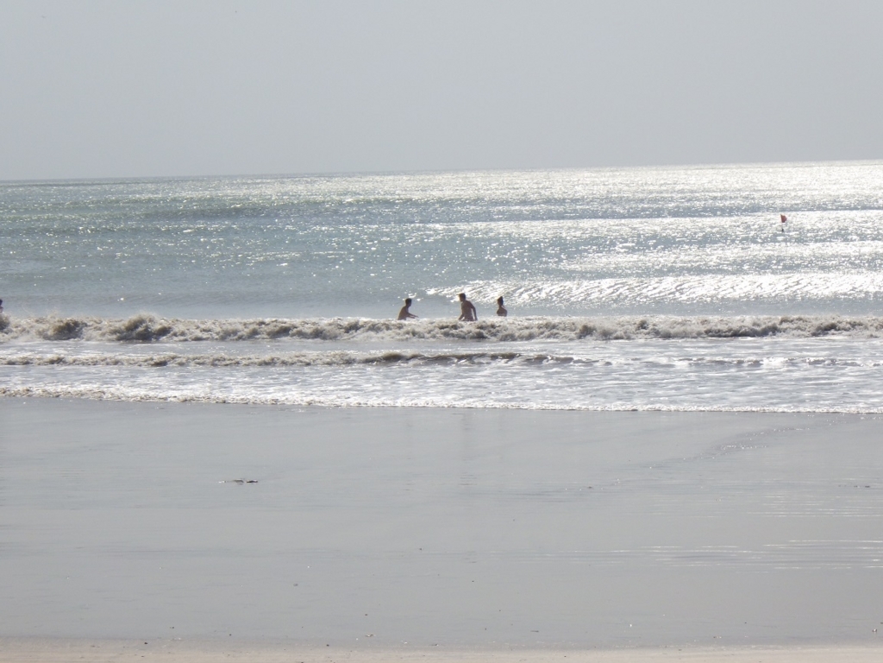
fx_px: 3571
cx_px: 442
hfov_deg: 14.1
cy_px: 332
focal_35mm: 140
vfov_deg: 10.6
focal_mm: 25
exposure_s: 1/1000
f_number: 6.6
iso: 125
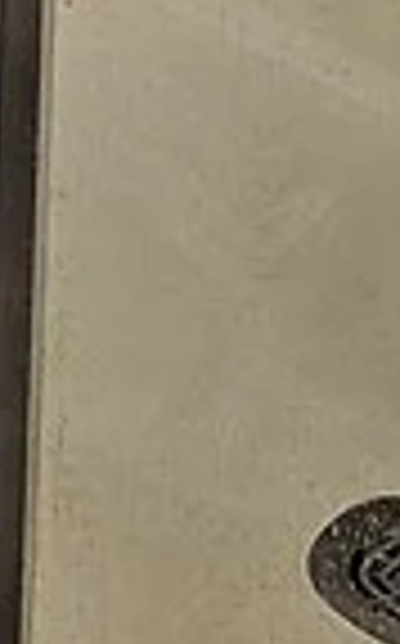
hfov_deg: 7.3
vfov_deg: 9.4
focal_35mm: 175
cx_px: -220
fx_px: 3062
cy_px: -1315
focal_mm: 6.3
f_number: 1.7
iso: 160
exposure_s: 1/120
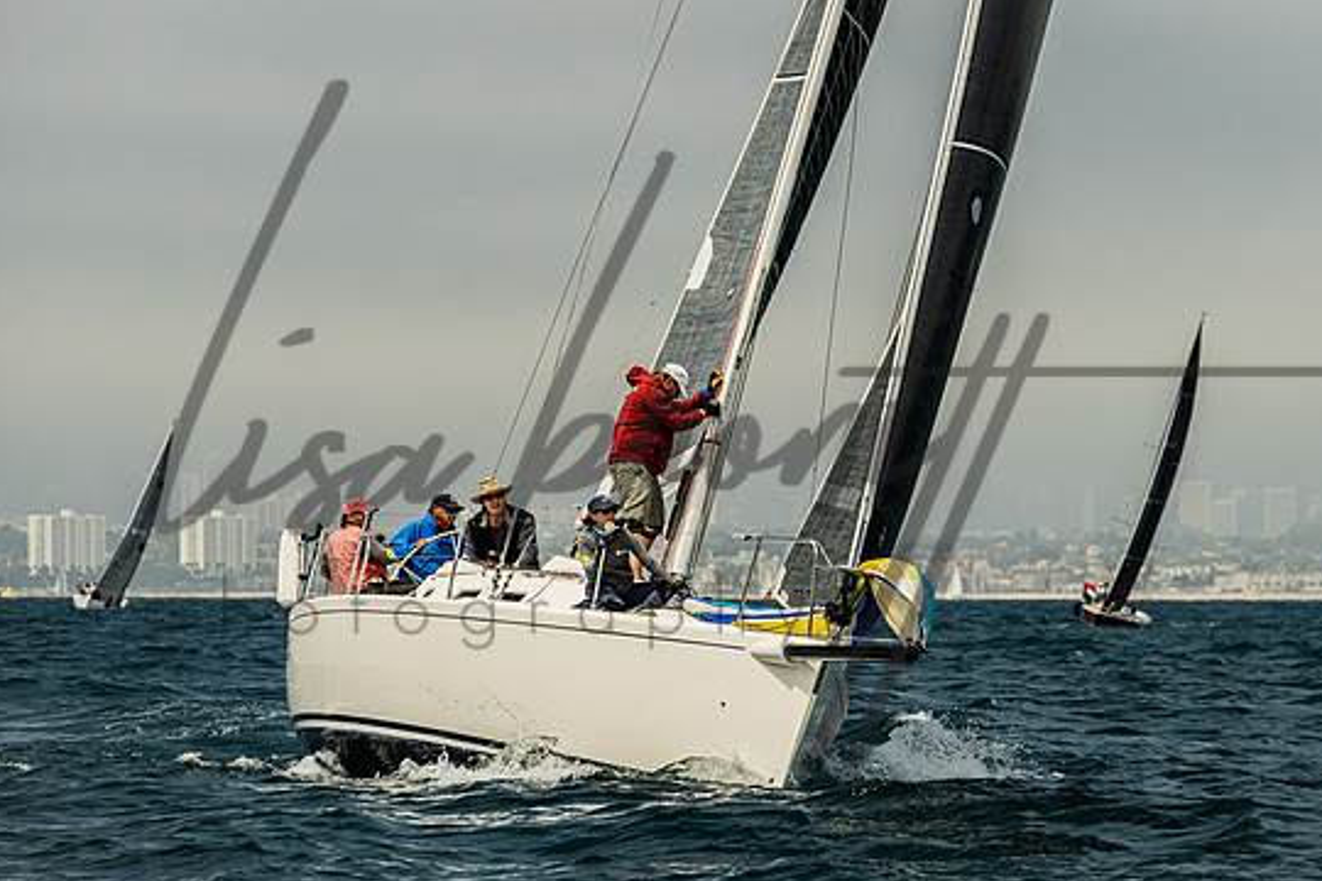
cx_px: 755
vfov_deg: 6.0
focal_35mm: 228
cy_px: 370
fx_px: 8372
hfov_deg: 9.0
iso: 400
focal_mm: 165
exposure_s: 1/1600
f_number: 6.3
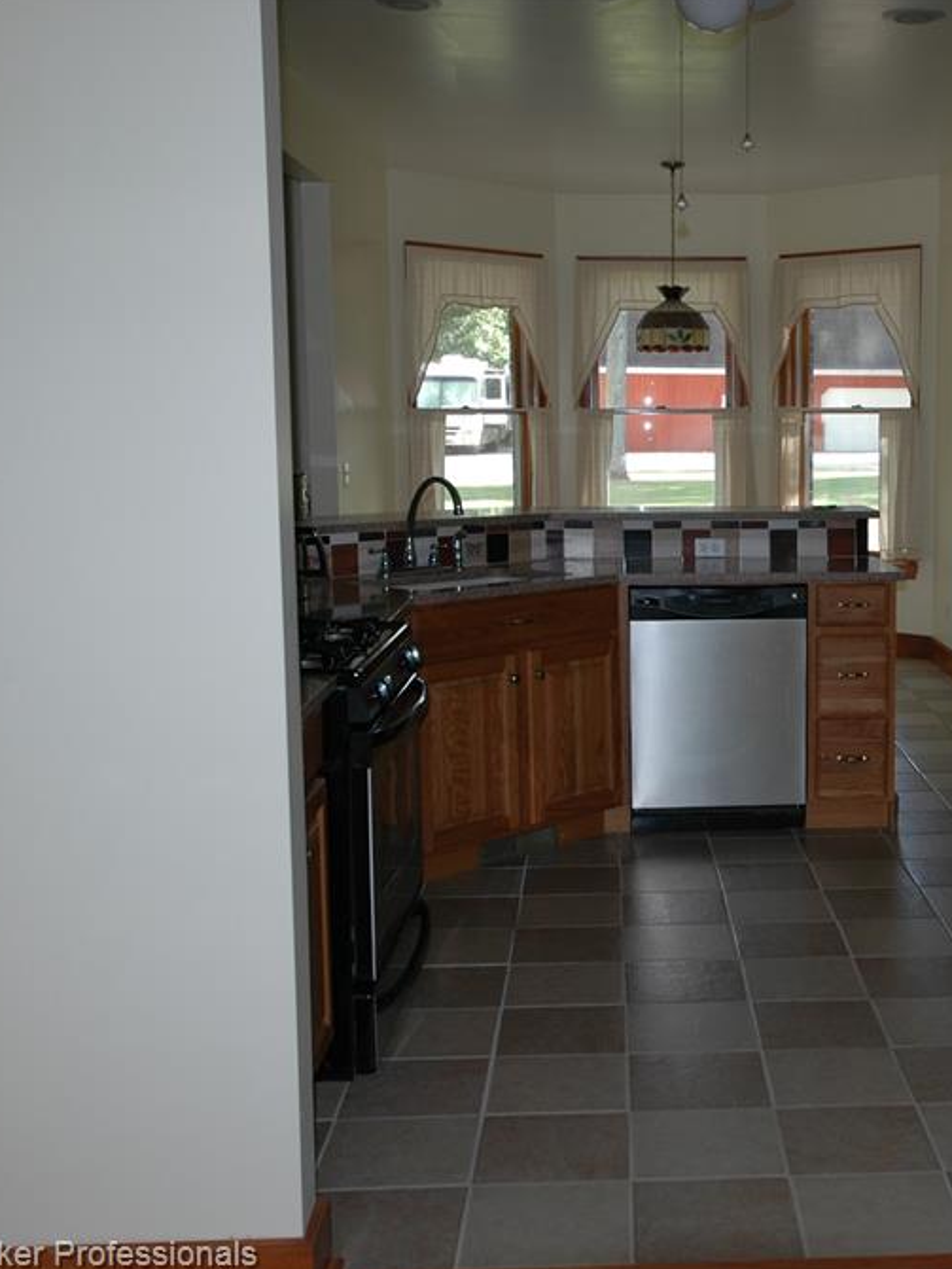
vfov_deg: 42.9
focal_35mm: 44
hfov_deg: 32.0
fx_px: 1612
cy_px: 634
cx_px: 761
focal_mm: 20
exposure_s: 1/60
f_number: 3.5
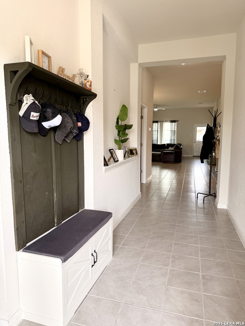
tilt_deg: -6.5
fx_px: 226
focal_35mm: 24
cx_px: 122
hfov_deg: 56.8
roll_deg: -0.5
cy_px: 163
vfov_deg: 71.6
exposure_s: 1/120
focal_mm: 6.76
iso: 80
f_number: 1.78
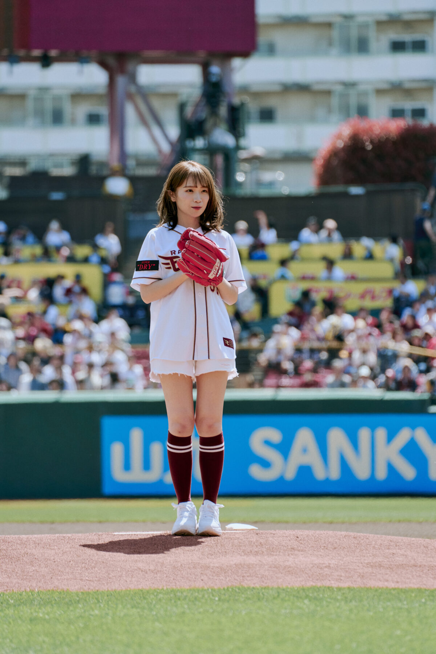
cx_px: 218
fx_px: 7263
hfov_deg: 3.4
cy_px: 327
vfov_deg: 5.2
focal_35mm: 400
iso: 400
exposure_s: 1/500
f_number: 8
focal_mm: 400
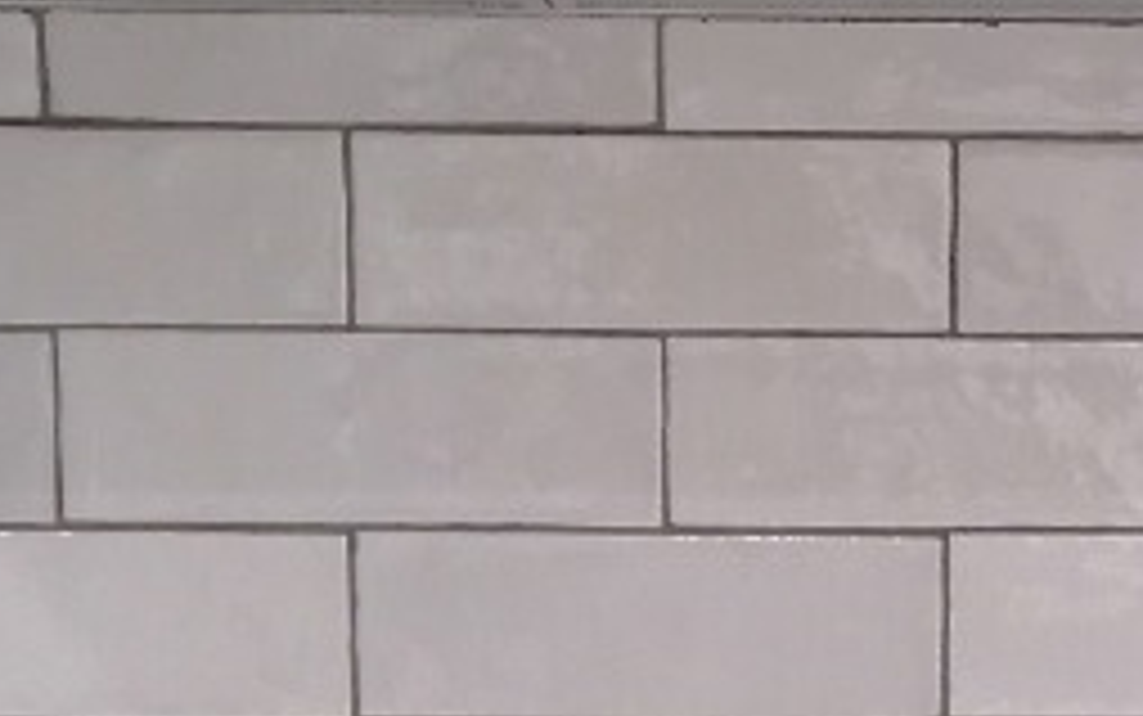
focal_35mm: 135
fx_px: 4207
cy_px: 977
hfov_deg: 15.3
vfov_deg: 9.5
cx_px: 972
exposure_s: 1/33.3
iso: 400
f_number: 1.8
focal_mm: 4.75
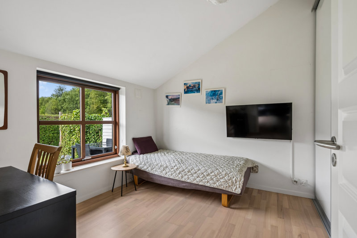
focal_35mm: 16
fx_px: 164
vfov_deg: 72.0
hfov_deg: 95.0
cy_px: 119
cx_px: 178
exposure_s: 1/40
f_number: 6.3
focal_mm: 16.5
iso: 400
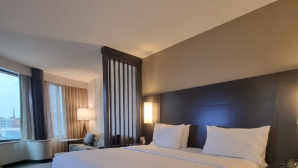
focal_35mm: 19
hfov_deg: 89.6
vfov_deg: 53.2
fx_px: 150
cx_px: 149
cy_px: 141
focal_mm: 2.2
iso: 400
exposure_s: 1/60
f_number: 2.2
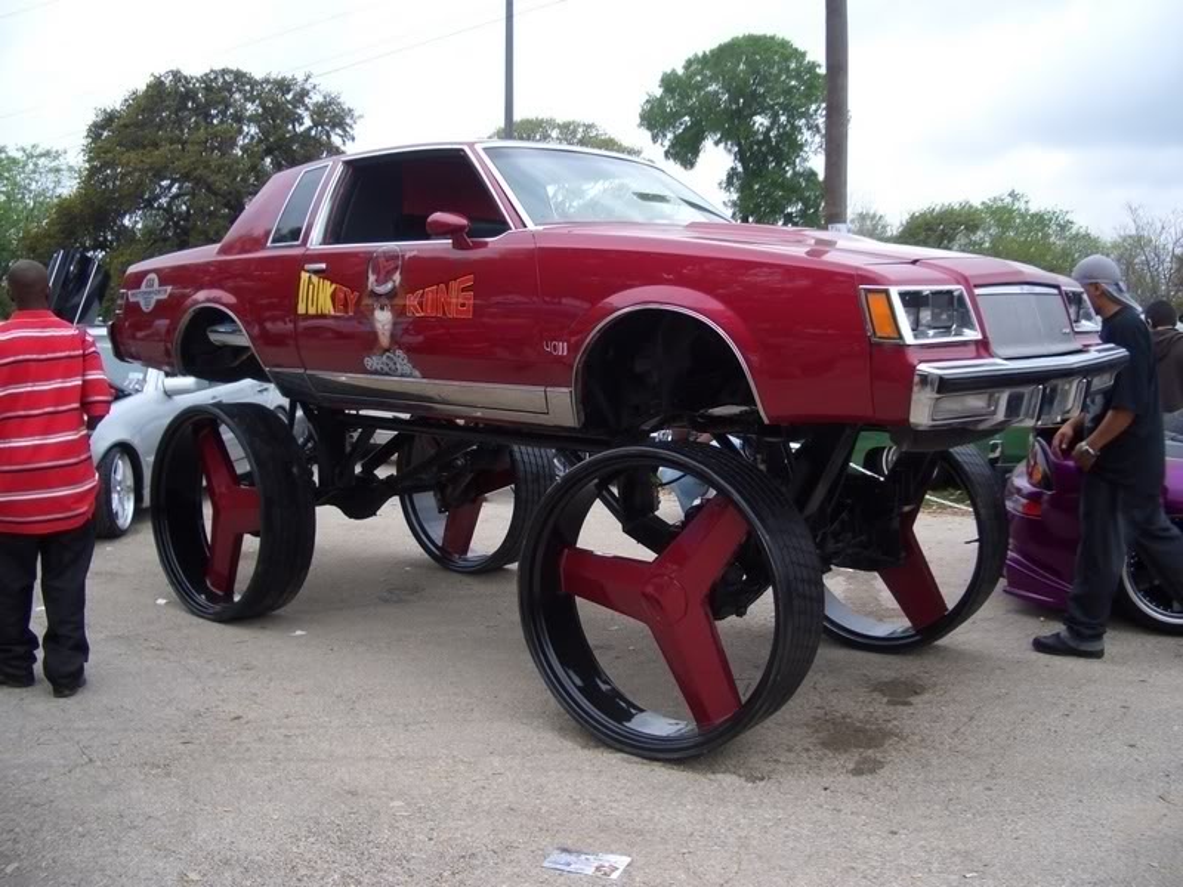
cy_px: 444
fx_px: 1196
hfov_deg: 52.6
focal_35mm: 35
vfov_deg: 40.7
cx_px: 592
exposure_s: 1/125
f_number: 2.6
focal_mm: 5.8
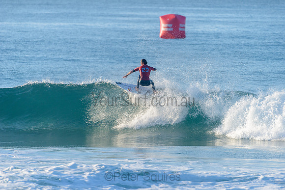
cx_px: 142
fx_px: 3960
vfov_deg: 2.8
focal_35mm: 500
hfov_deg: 4.1
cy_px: 95
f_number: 5.6
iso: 360
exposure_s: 1/2000
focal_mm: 500
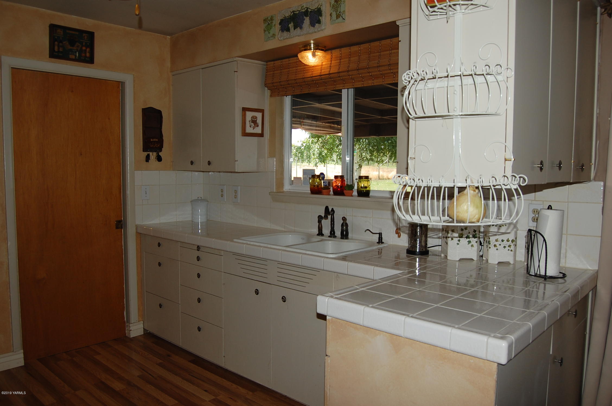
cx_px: 306
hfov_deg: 67.5
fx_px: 458
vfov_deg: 47.8
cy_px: 203
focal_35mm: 27
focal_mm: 18
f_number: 5.6
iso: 200
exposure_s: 1/125
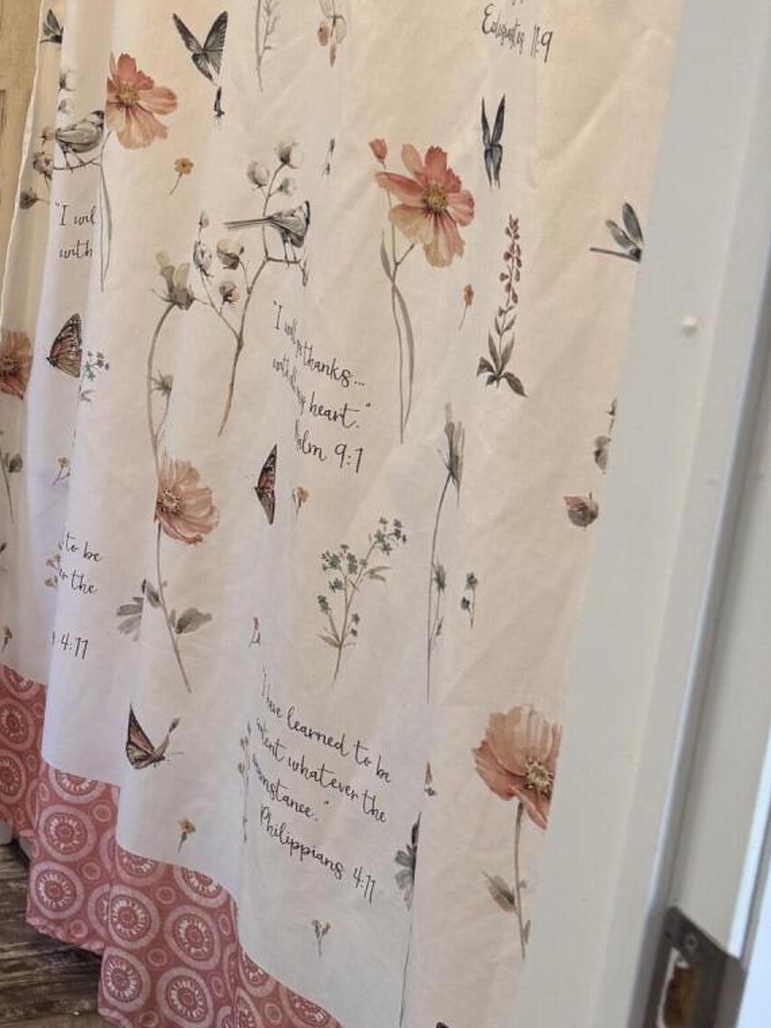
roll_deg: -0.6
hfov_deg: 21.1
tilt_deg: -13.0
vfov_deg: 30.4
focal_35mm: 63
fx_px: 1872
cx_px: -239
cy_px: 305
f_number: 1.78
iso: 125
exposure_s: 1/60
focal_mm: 6.76
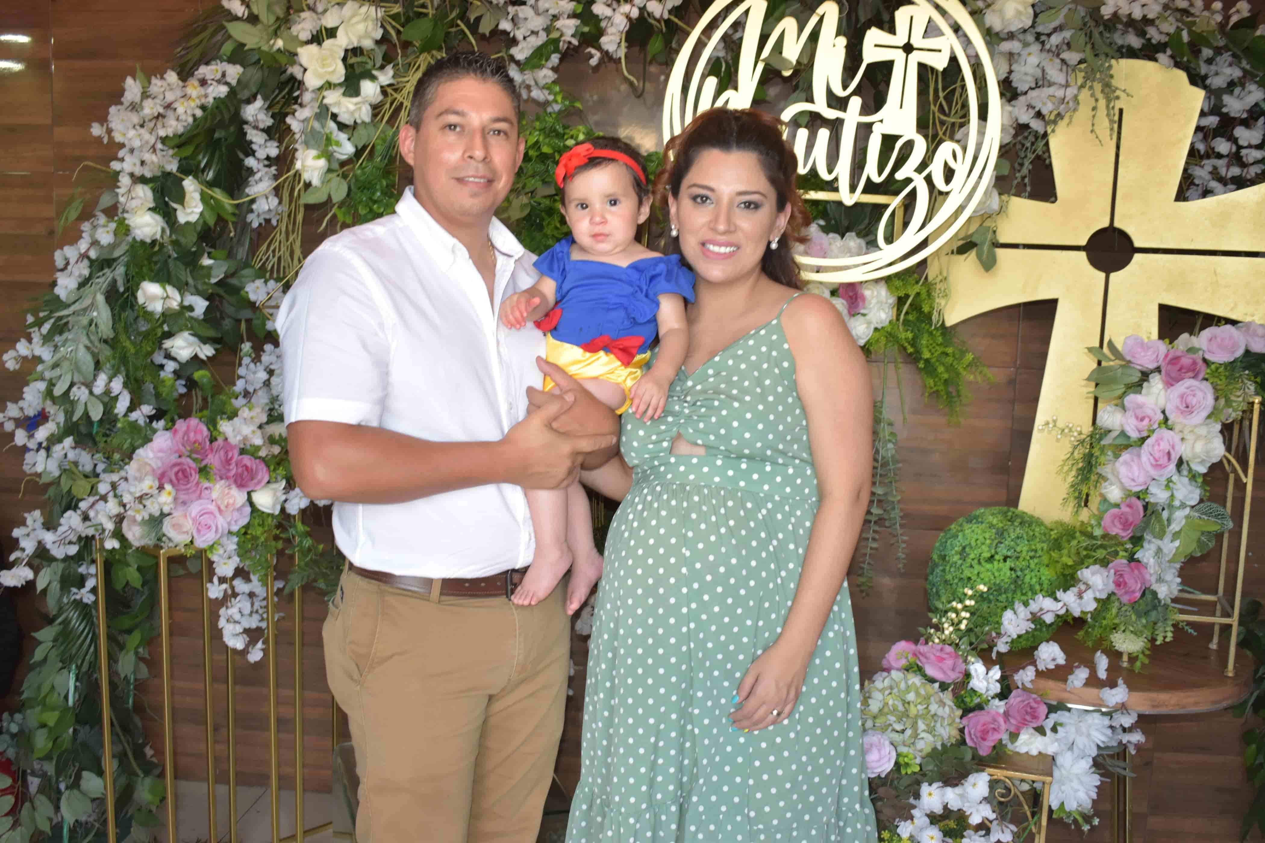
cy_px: 422
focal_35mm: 36
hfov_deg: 53.1
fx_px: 1265
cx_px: 632
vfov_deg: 36.9
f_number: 3.8
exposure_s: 1/80
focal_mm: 24
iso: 800
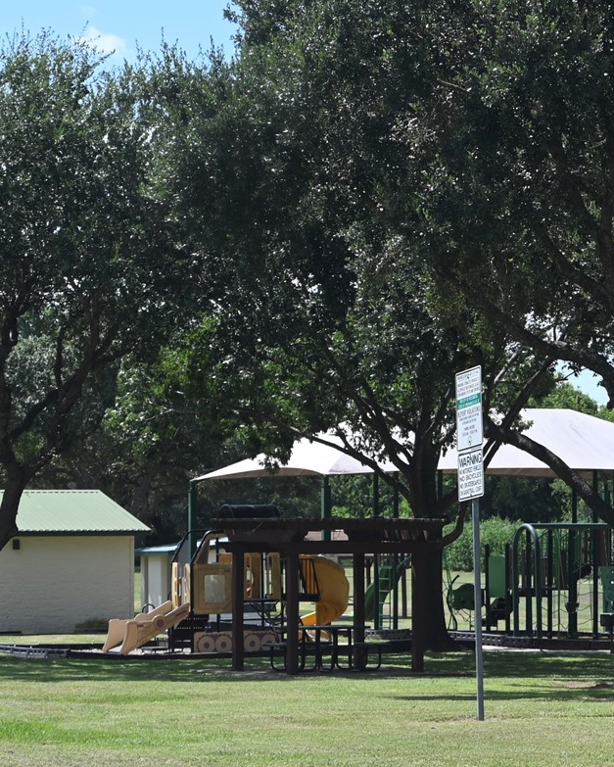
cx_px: 576
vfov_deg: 14.8
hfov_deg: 11.8
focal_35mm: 130
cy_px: 422
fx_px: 2951
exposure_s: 1/320
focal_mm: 50
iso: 100
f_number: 6.3
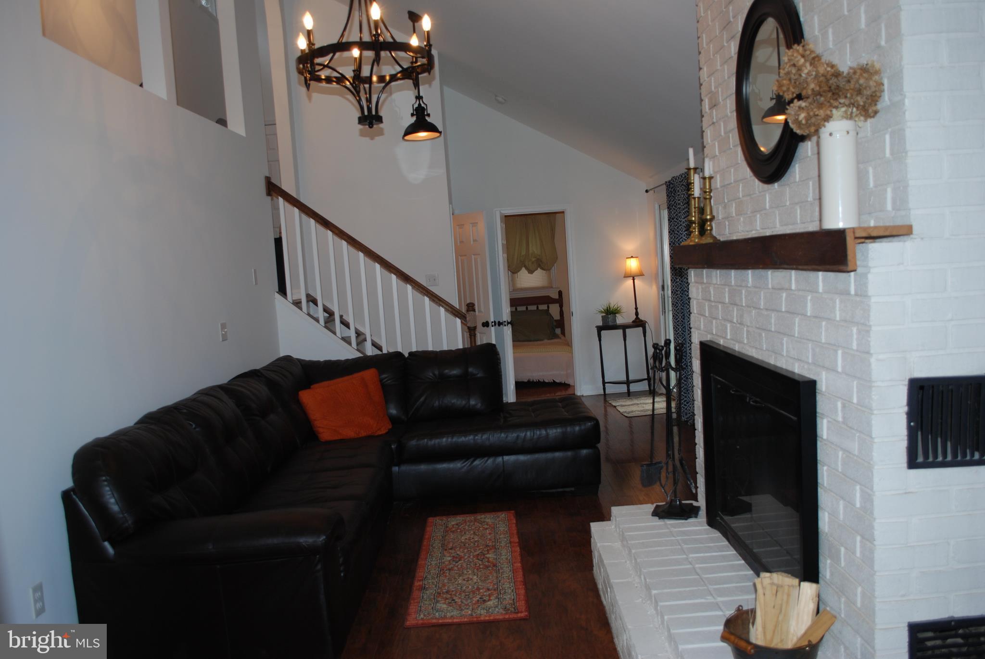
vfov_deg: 43.7
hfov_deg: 61.9
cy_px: 330
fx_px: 822
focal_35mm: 30
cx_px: 492
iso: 200
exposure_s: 1/60
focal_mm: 20
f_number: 3.8
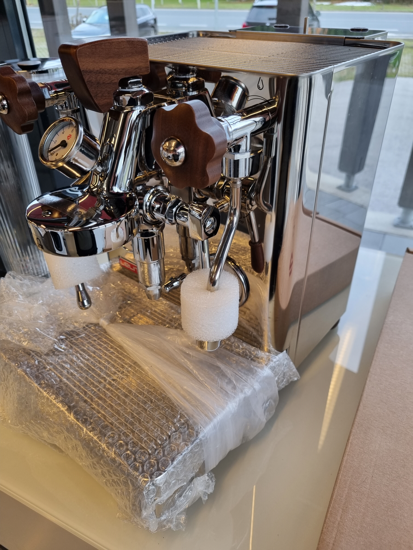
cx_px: 206
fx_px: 414
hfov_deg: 53.1
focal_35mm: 26
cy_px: 275
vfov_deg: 67.3
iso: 100
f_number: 1.8
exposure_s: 1/100
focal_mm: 5.4
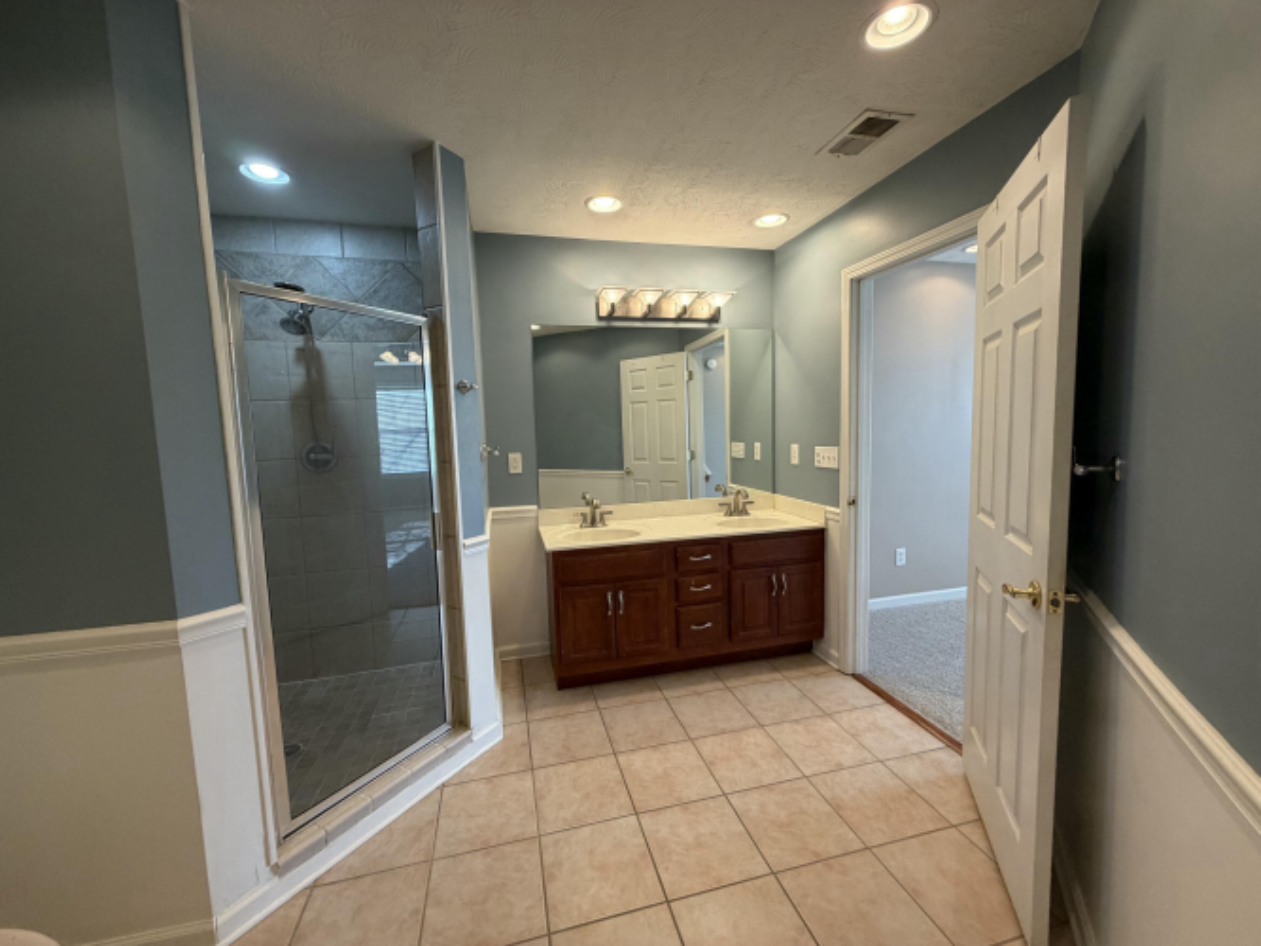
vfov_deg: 85.7
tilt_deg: -3.9
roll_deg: +1.7
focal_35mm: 14
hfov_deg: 102.1
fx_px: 510
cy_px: 473
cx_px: 630
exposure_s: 1/120
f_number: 2.2
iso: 250
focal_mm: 2.22
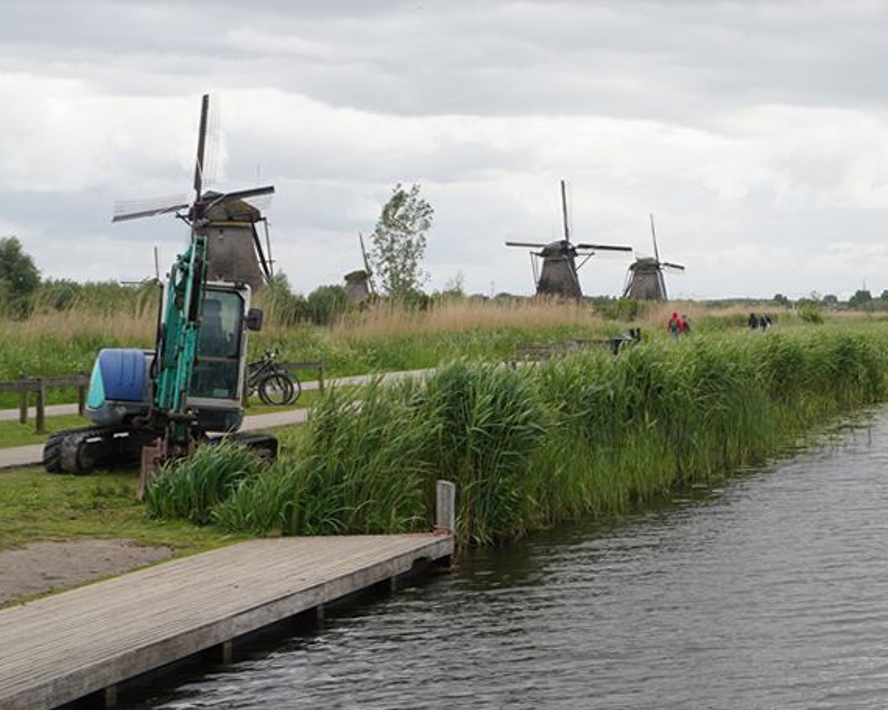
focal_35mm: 79
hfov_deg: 21.3
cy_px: 293
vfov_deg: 19.4
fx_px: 2076
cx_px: 1223
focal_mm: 24
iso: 100
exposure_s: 1/100
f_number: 9
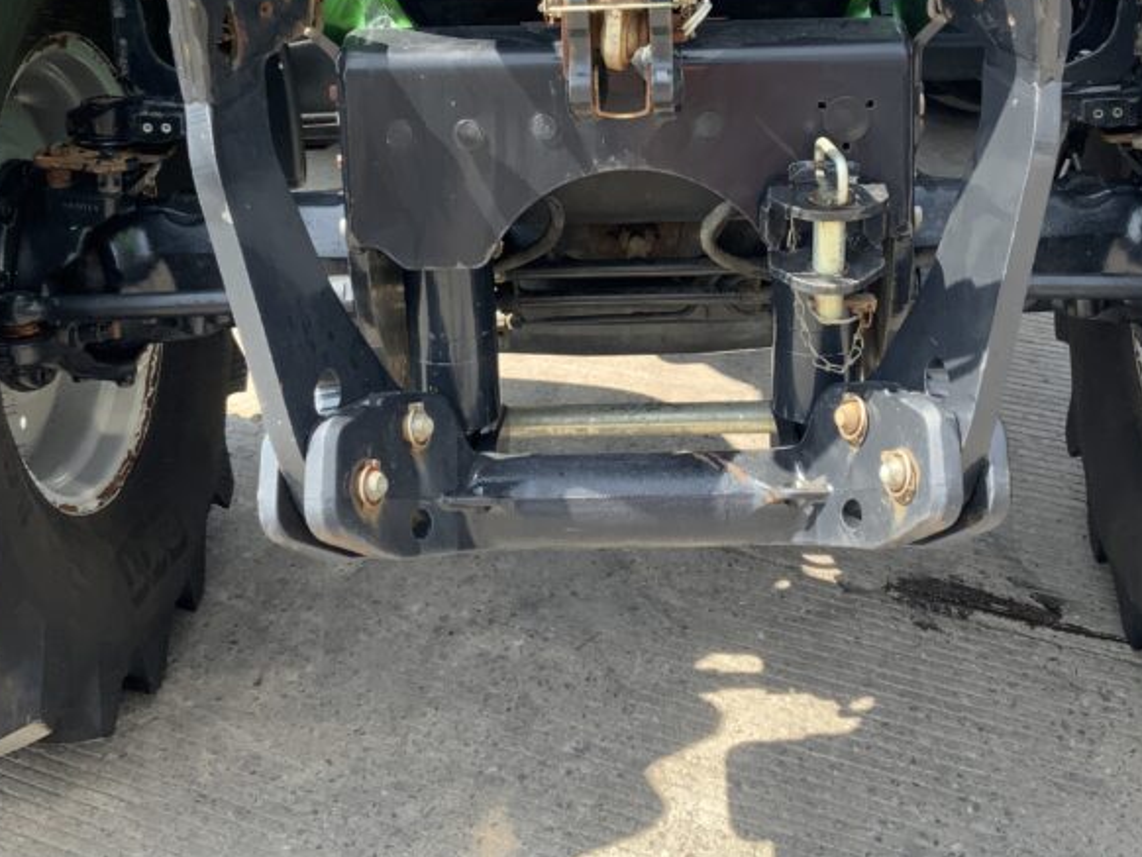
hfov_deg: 37.4
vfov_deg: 28.3
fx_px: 1683
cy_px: 253
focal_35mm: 51
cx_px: 661
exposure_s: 1/289
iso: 16
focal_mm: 3
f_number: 1.8
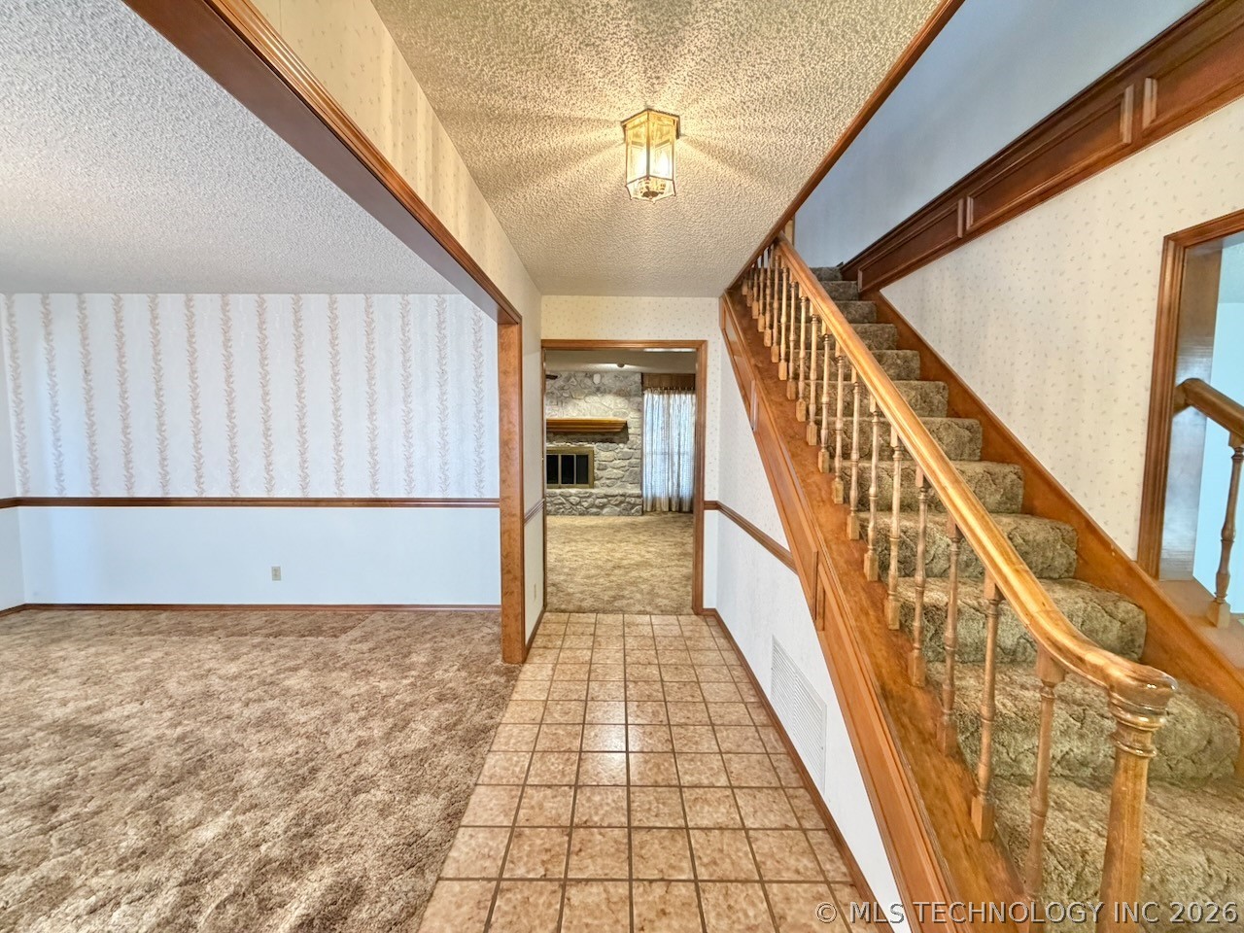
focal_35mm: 14
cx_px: 622
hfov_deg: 102.1
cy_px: 466
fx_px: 503
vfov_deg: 85.7
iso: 640
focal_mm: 2.22
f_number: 2.2
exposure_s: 1/60
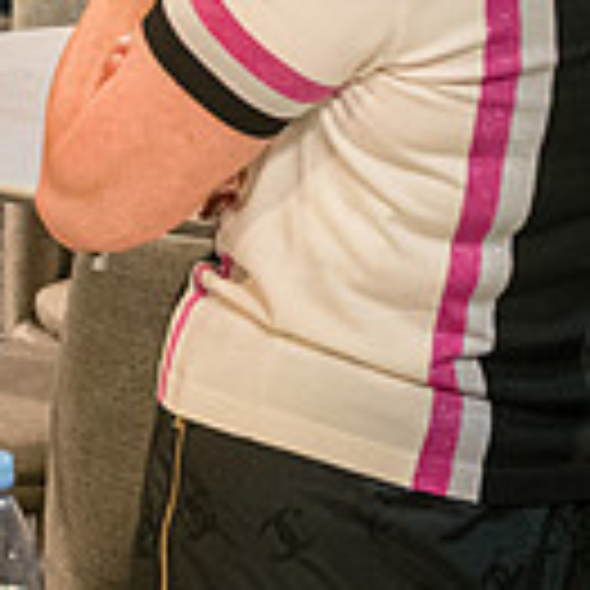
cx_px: -347
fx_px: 4532
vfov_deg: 7.2
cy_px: -507
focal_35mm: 235
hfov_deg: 7.3
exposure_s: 1/200
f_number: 5.6
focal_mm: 48
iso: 8000
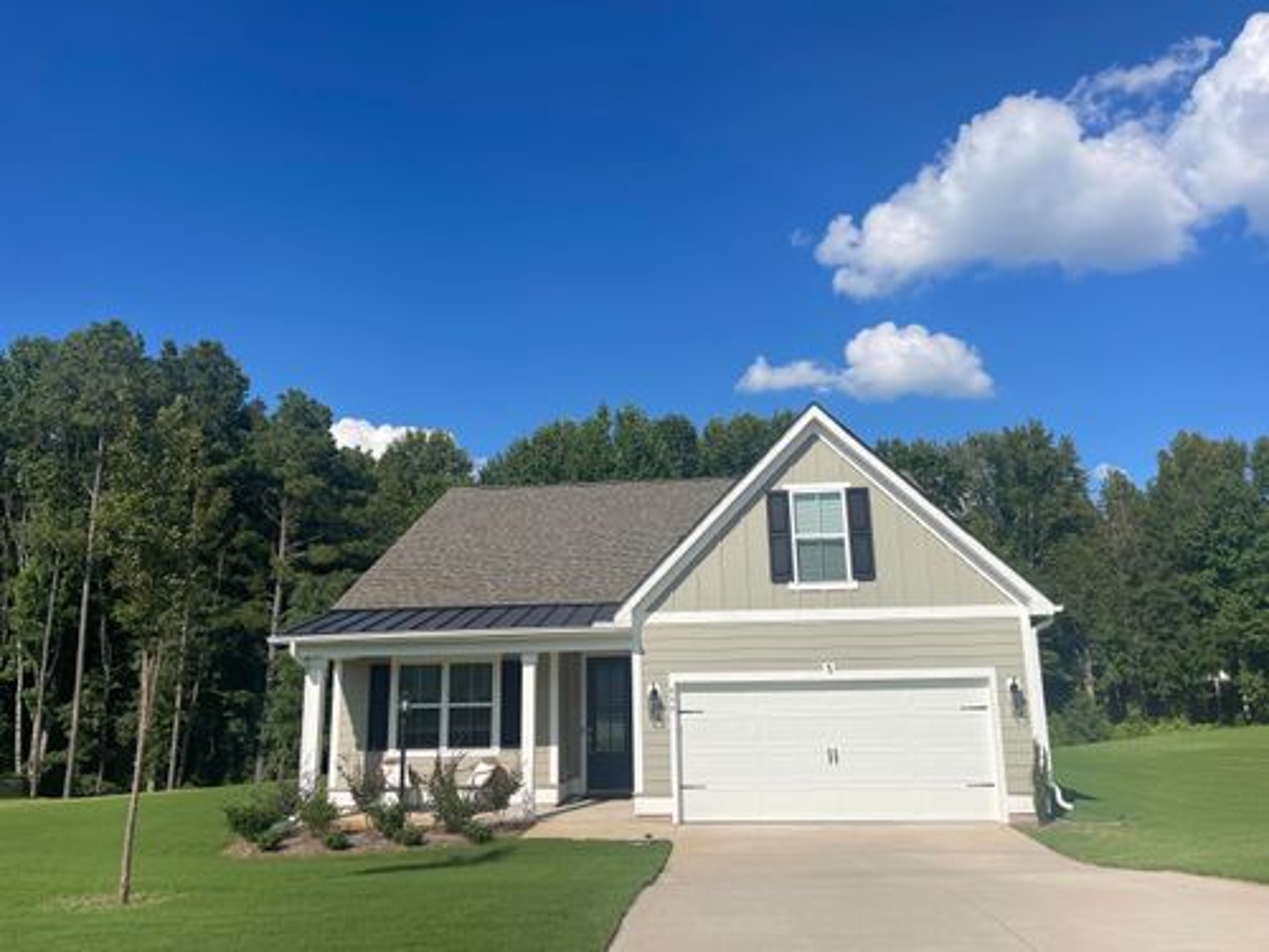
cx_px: 634
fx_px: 953
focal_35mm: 26
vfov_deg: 53.1
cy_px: 476
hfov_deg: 67.3
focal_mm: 5.1
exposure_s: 1/6250
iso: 32
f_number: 1.6
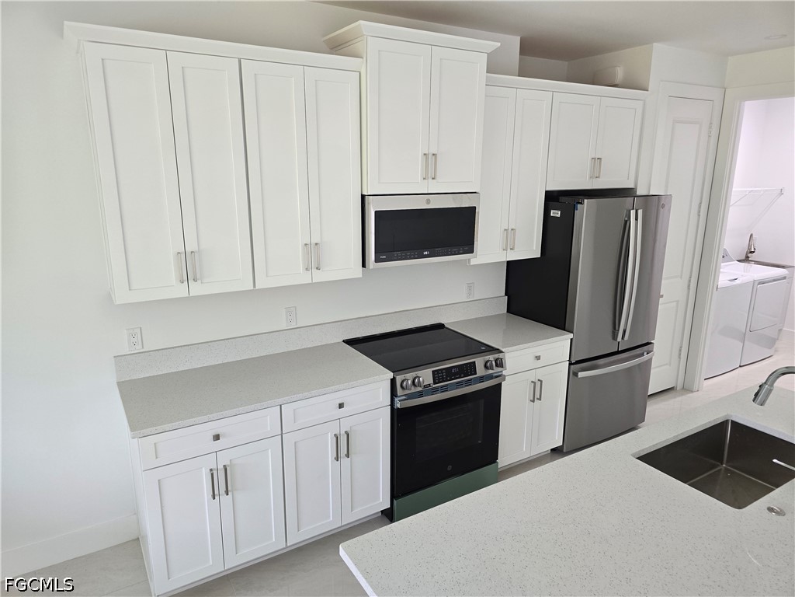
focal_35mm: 23
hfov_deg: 73.9
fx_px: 528
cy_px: 298
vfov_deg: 58.9
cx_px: 398
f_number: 1.7
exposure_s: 1/180
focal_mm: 6.3
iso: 160
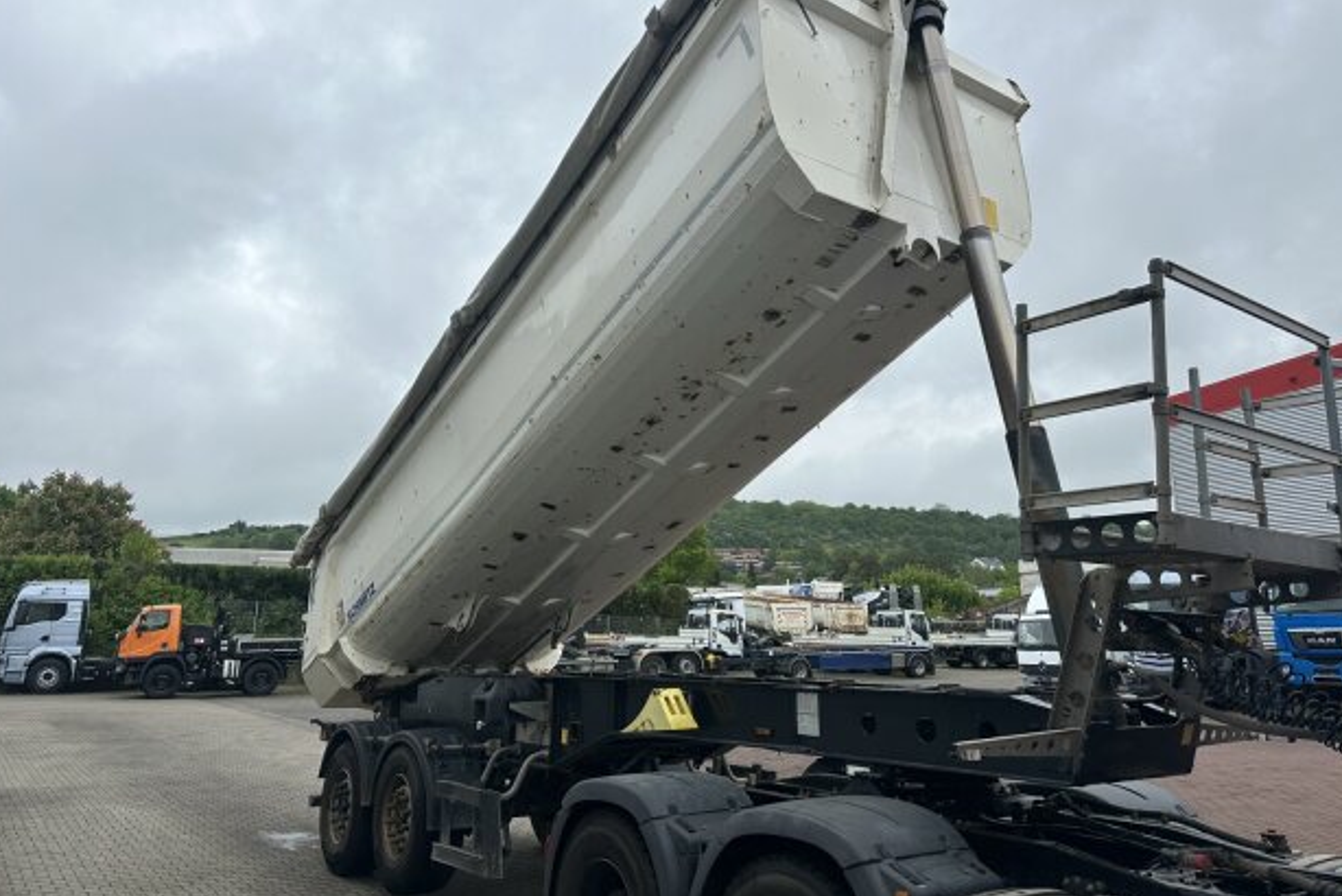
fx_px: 970
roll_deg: -0.9
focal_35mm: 26
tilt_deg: +14.9
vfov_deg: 49.4
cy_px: 380
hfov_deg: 69.4
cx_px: 671
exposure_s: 1/2353
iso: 80
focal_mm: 6.86
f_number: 1.78
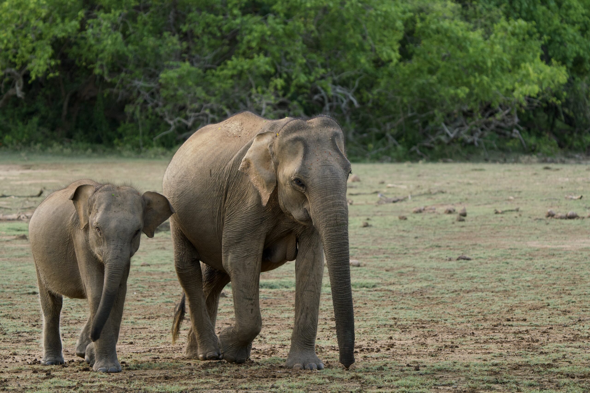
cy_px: 196
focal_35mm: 273
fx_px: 4475
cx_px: 295
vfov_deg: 5.0
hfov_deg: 7.5
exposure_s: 1/125
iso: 400
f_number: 5.6
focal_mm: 273
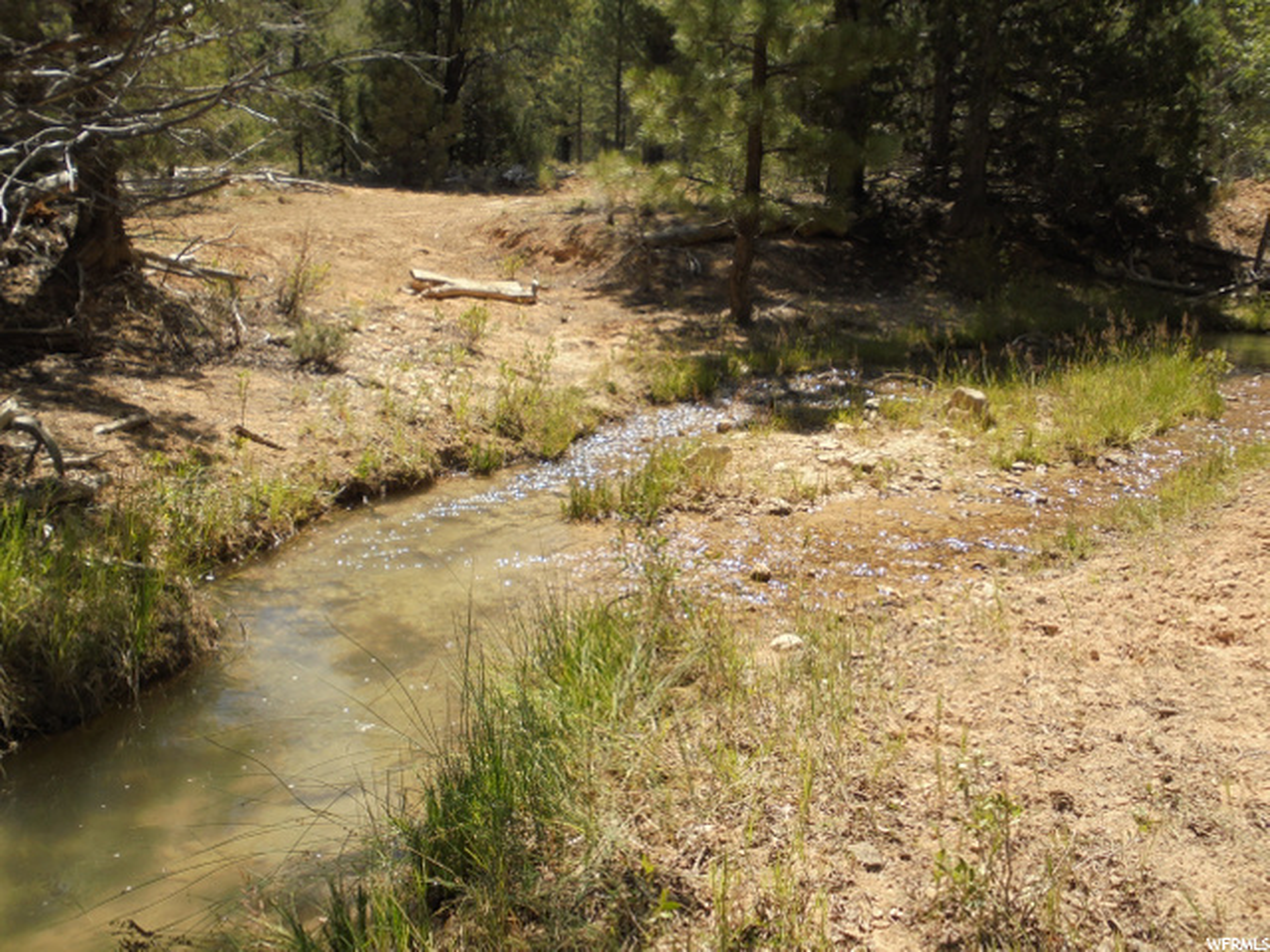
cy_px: 476
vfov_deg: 41.8
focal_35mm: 34
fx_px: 1247
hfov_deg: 54.0
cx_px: 635
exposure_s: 1/640
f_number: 4
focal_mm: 6.1
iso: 100
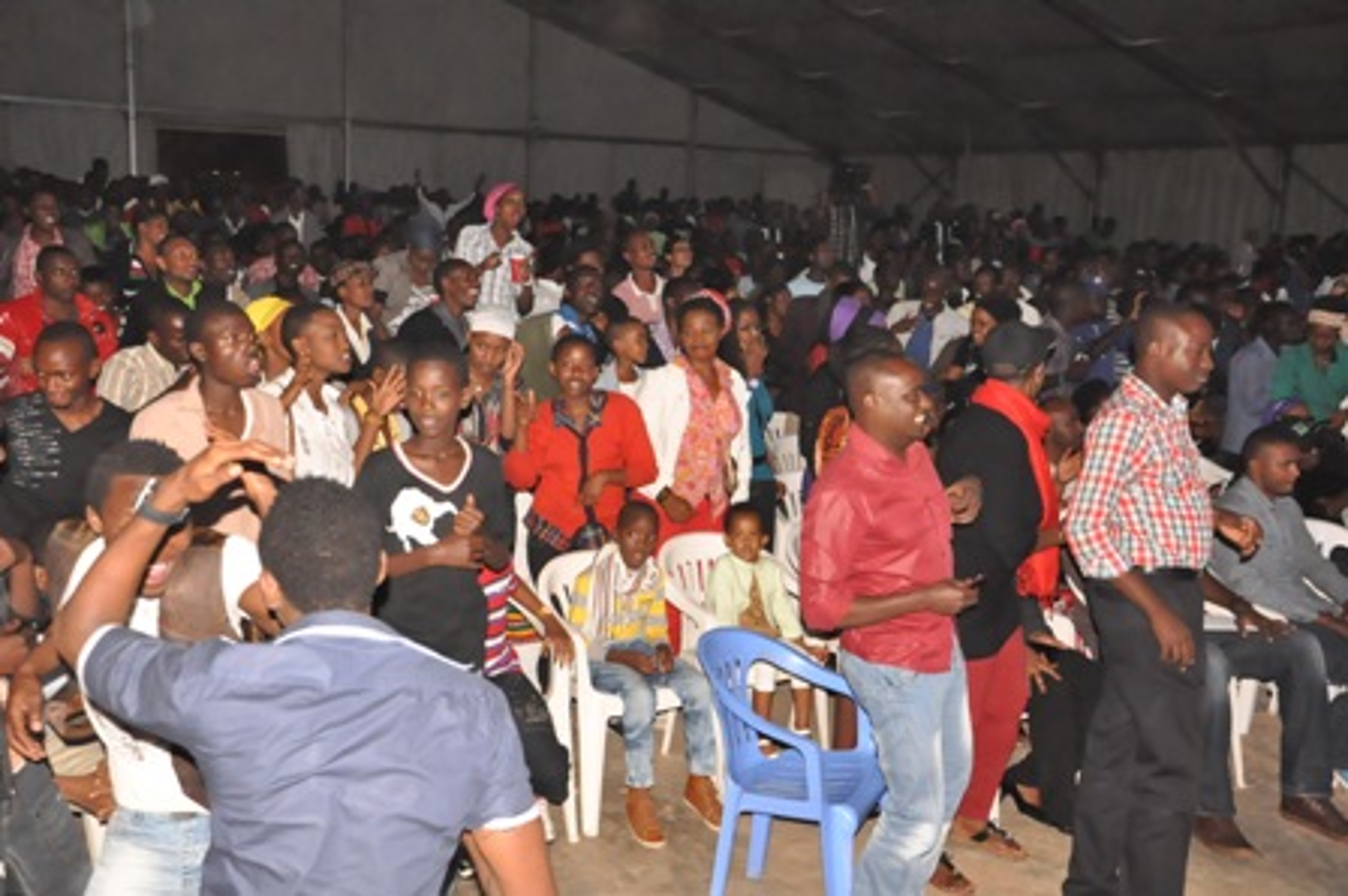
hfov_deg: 49.6
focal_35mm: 39
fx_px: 1459
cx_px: 674
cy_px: 448
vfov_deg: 34.2
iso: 3200
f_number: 5.6
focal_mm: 26
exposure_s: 1/125
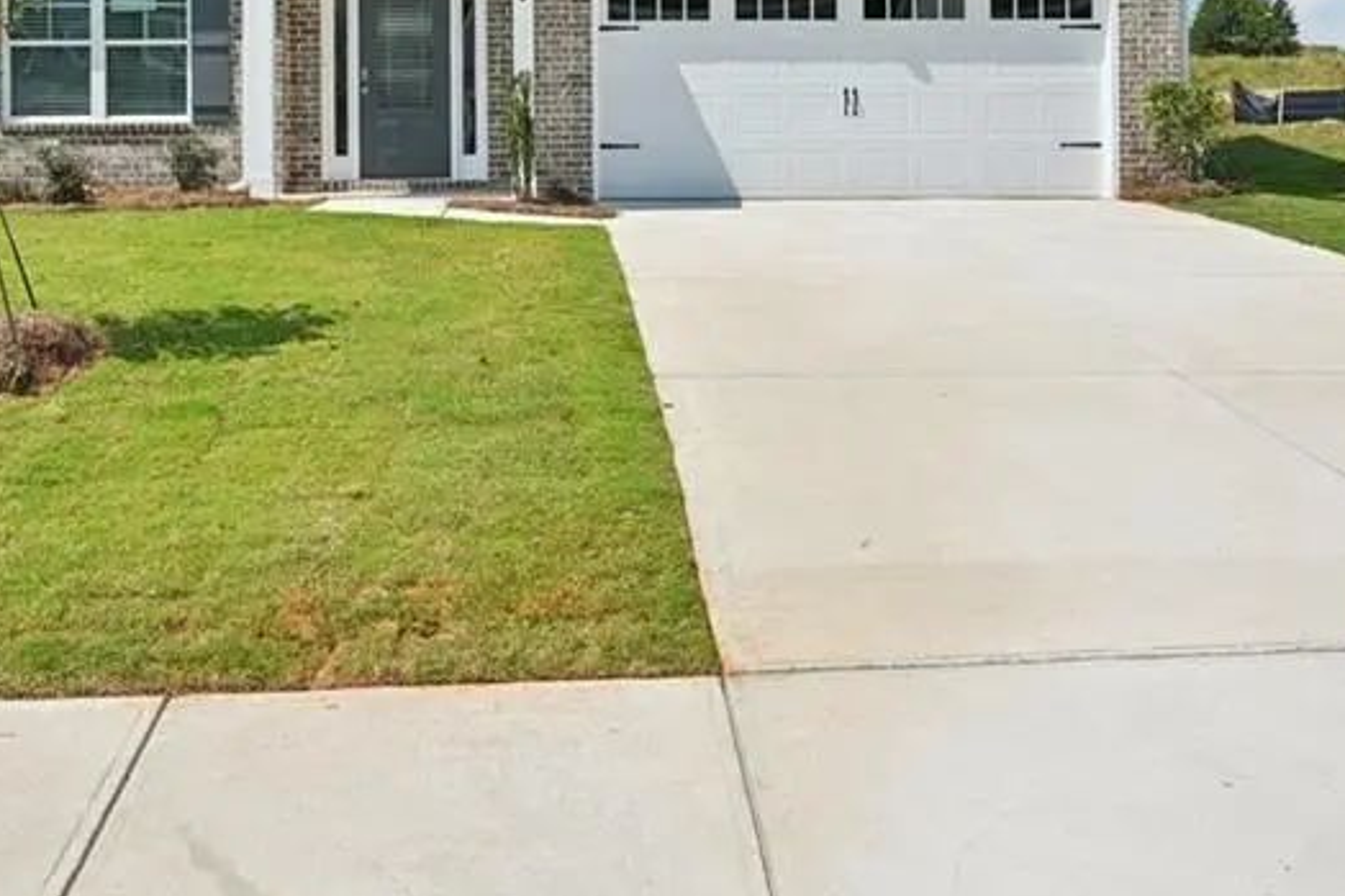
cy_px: 148
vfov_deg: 30.9
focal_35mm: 42
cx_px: 516
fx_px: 1568
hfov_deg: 46.1
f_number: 8
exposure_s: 1/800
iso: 100
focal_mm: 21.5
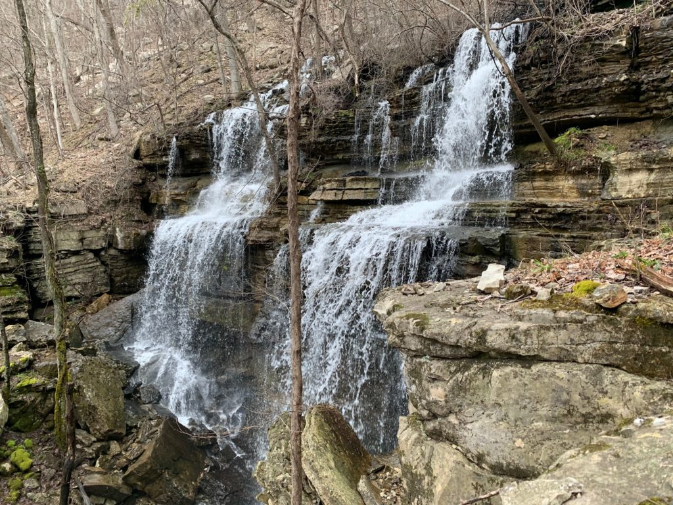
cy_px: 252
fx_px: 505
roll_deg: -1.9
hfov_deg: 67.3
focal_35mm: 26
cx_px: 336
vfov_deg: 53.1
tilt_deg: -4.6
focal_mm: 4.25
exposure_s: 1/121
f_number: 1.8
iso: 100
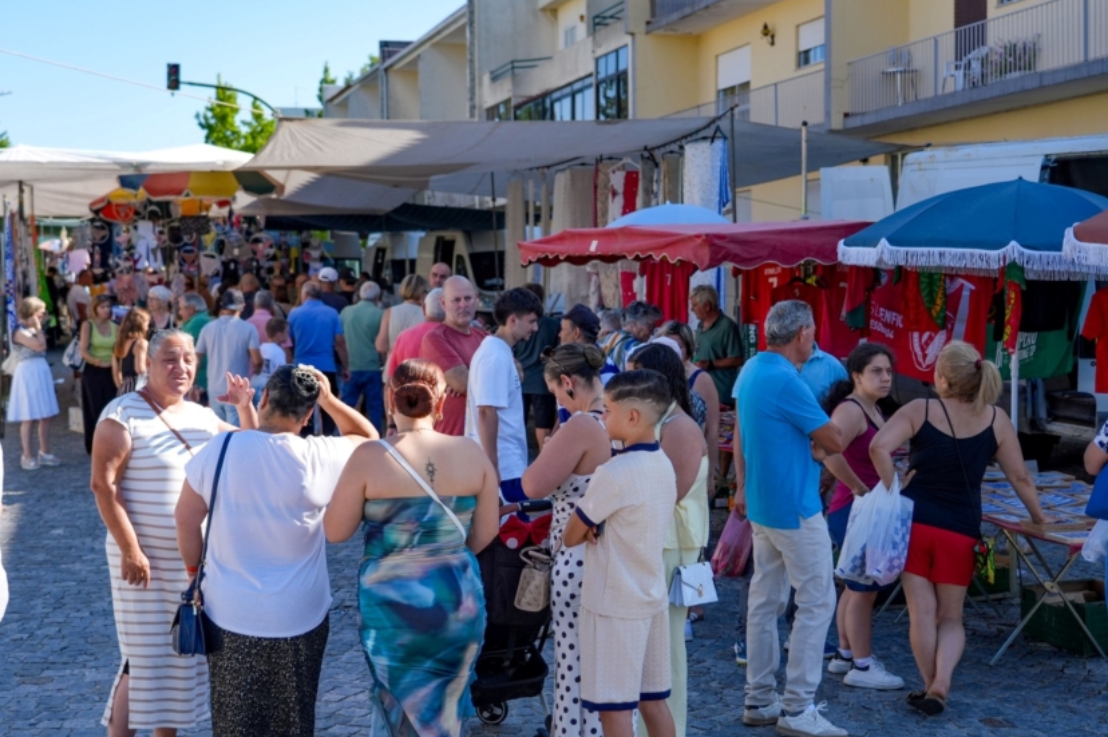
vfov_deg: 24.2
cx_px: 495
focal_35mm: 56
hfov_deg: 35.6
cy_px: 404
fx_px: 1722
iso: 320
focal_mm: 45
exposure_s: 1/1600
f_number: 4
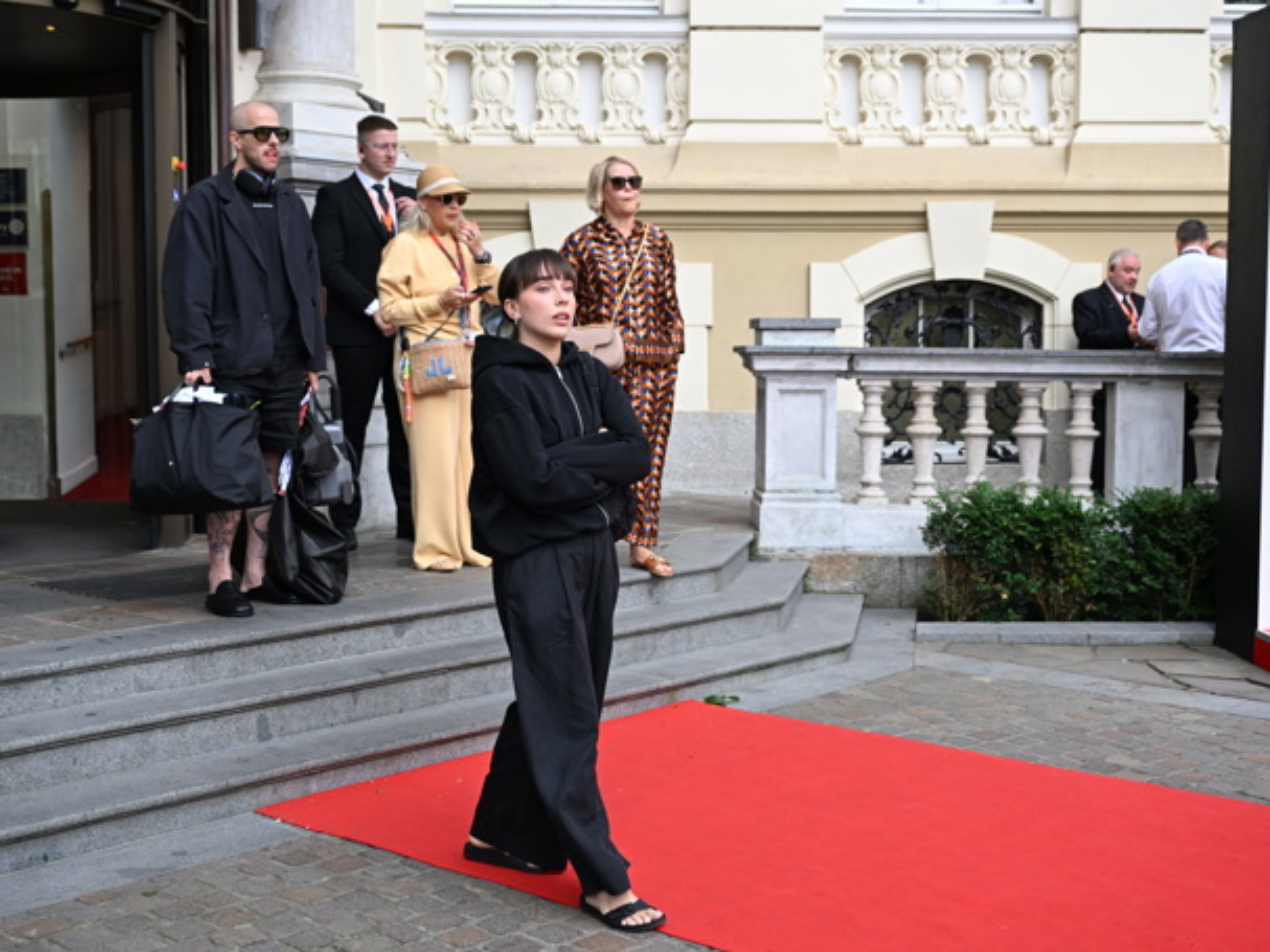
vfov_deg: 30.9
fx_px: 1724
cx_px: 638
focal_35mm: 47
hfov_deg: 40.4
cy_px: 475
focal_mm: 43
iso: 1000
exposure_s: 1/1000
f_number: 4.5
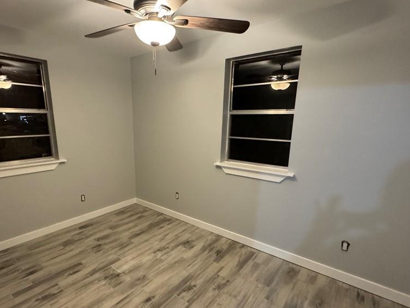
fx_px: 225
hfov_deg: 84.4
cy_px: 170
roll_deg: +1.2
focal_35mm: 19
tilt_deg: -13.4
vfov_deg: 68.5
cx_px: 184
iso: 640
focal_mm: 2.22
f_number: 2.2
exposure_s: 1/60
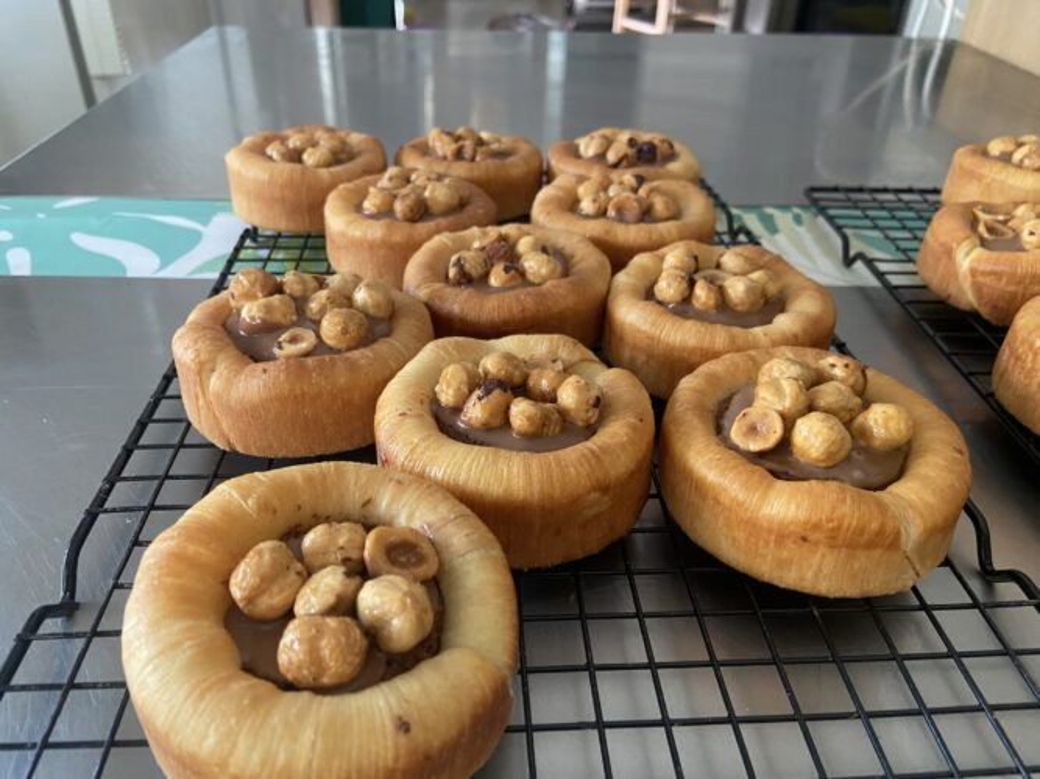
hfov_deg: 67.3
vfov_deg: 53.0
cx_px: 520
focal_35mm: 26
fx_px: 781
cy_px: 390
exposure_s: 1/60
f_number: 1.8
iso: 250
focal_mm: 4.25
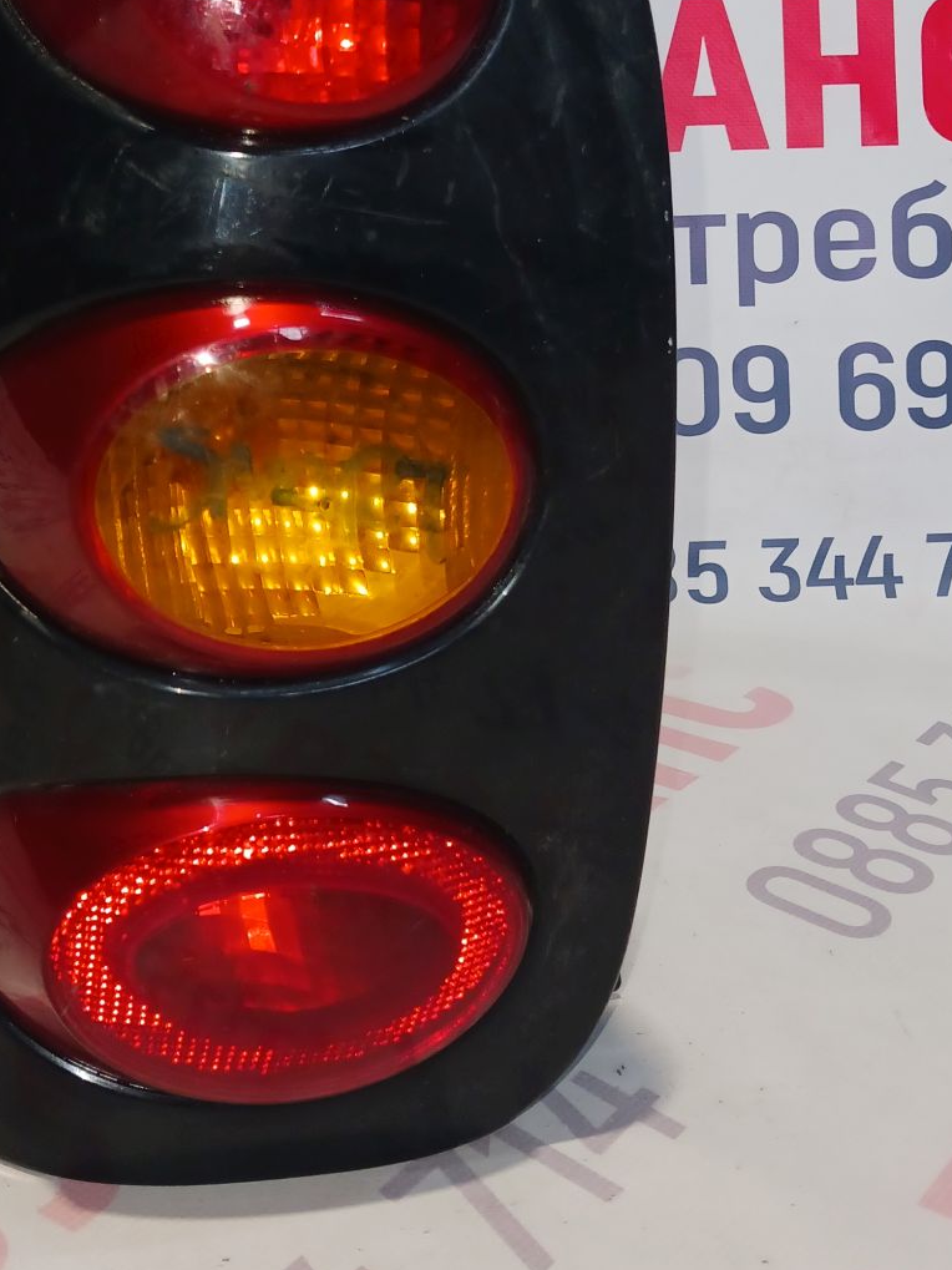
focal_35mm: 53
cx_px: 168
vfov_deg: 36.0
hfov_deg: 26.9
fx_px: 1944
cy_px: 497
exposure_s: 1/50
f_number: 1.8
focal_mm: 4
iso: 160
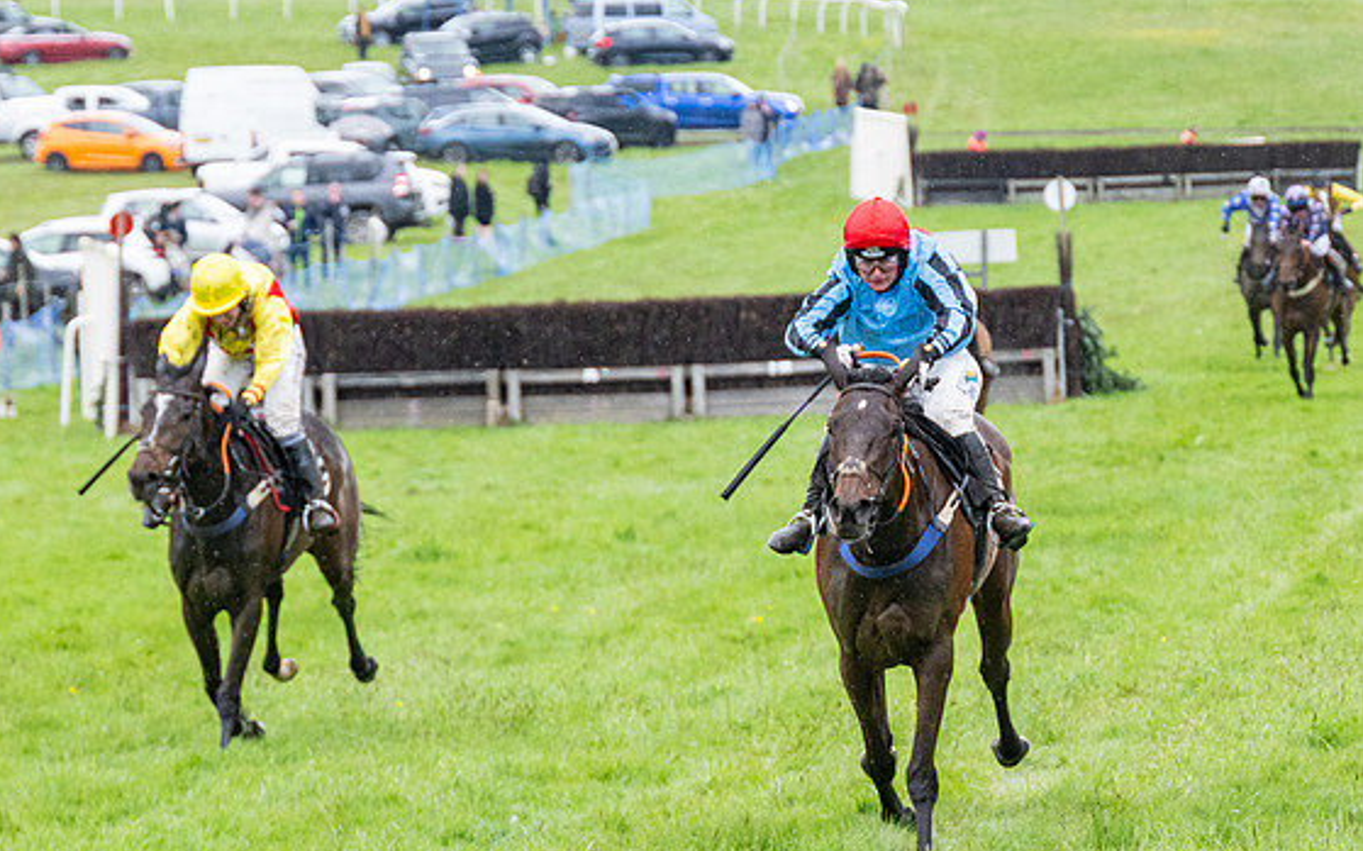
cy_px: 442
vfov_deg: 5.8
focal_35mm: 225
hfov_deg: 9.3
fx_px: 8355
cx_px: 769
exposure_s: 1/1000
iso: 1000
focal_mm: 98
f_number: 4
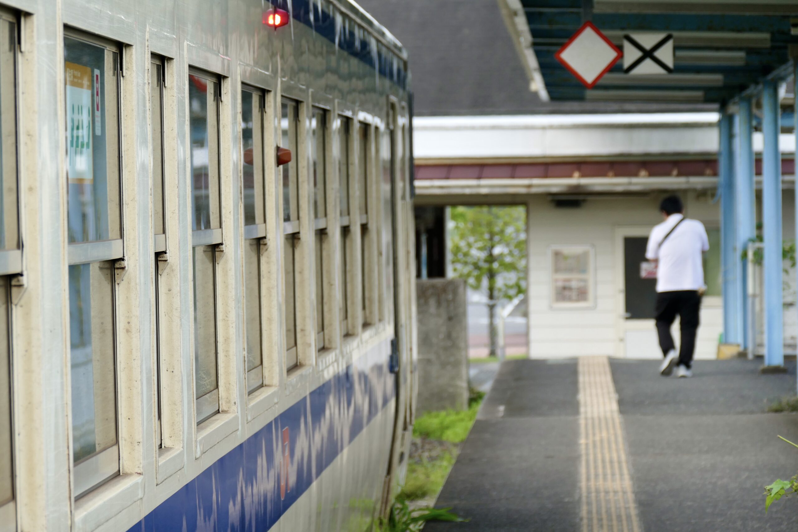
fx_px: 4345
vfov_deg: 7.0
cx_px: 399
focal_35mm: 196
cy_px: 266
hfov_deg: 10.5
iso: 125
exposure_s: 1/100
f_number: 4
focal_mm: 71.46
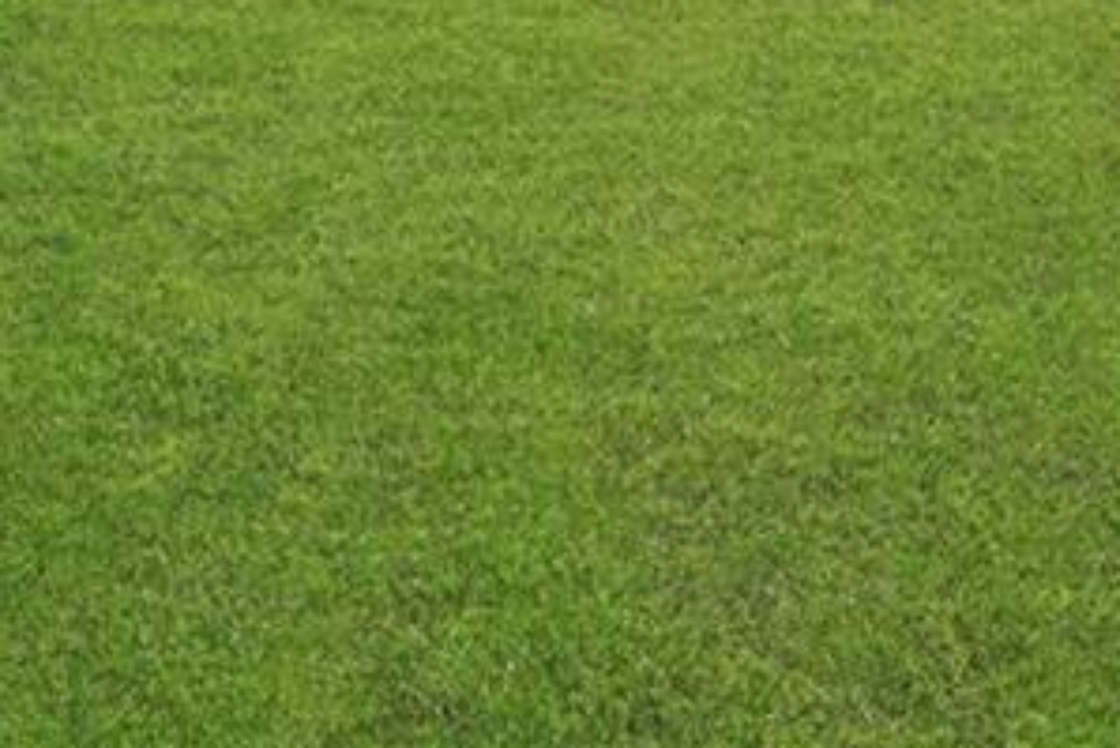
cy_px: -530
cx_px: 474
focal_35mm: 103
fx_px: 3206
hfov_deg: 19.8
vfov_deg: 12.3
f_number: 8
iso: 100
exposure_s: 1/250
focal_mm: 20
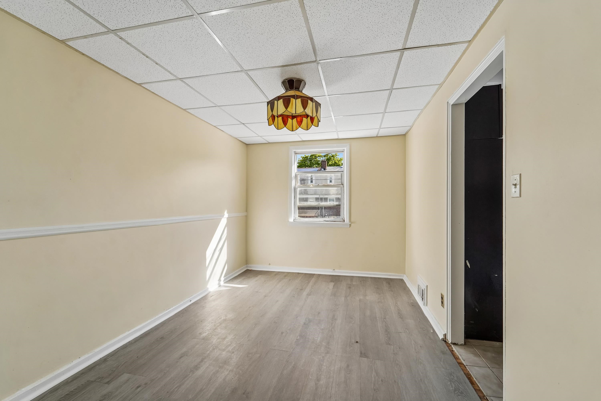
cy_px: 200
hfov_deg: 104.3
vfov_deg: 81.2
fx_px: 234
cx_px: 300
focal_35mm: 14
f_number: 8
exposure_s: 1/125
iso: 400
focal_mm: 14
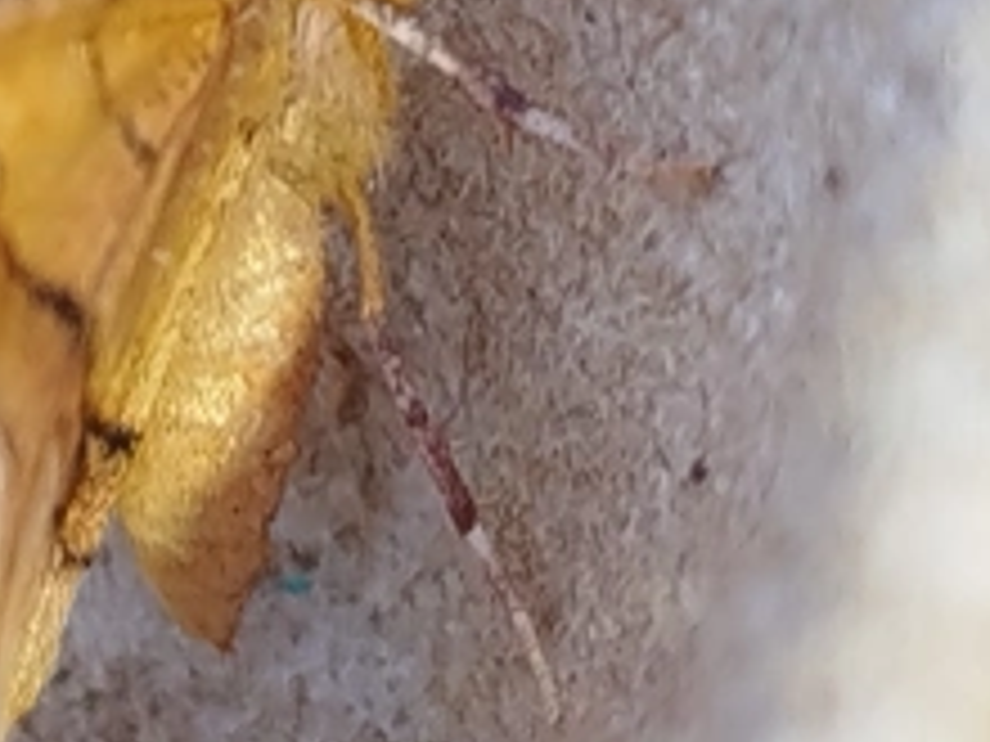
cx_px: -81
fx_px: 6320
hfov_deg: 8.9
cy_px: 207
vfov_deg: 6.7
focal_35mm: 221
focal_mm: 5.31
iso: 50
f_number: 1.7
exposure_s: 1/50
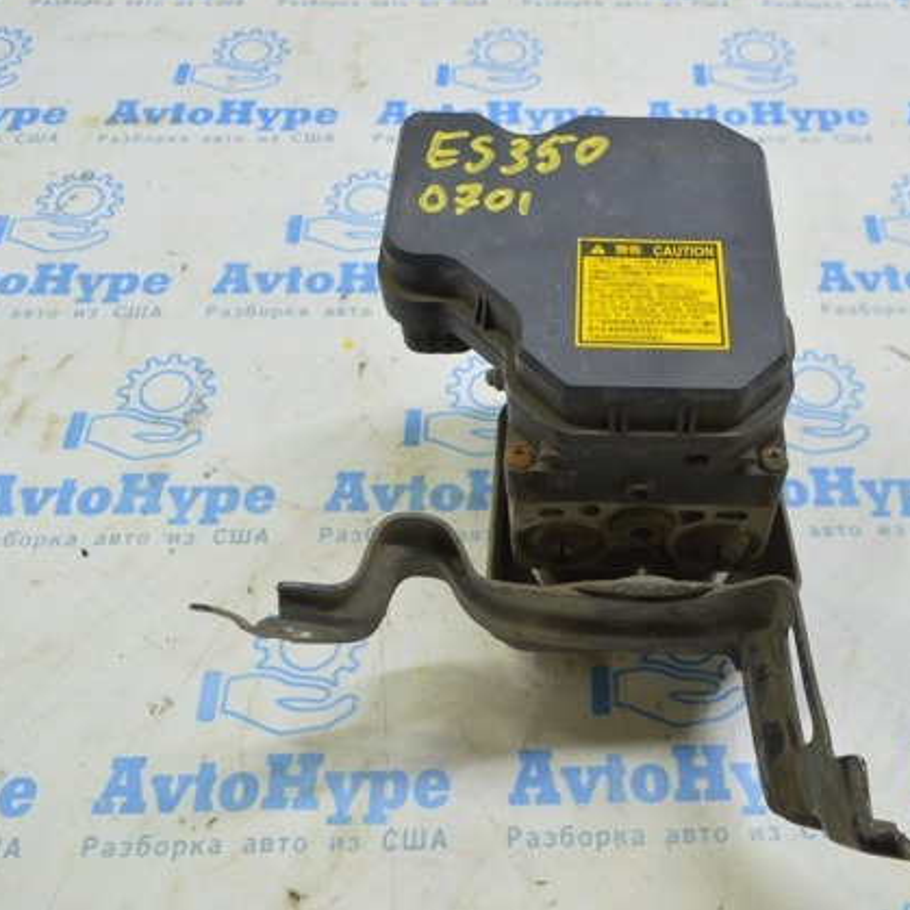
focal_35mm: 35
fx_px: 1041
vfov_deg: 47.2
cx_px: 578
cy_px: 451
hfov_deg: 46.7
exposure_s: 1/20
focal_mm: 18
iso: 400
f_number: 5.6
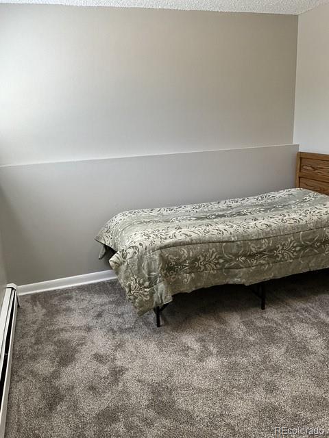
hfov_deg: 48.2
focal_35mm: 29
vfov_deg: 61.7
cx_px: 164
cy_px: 219
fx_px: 367
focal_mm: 3
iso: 64
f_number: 1.8
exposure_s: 1/120
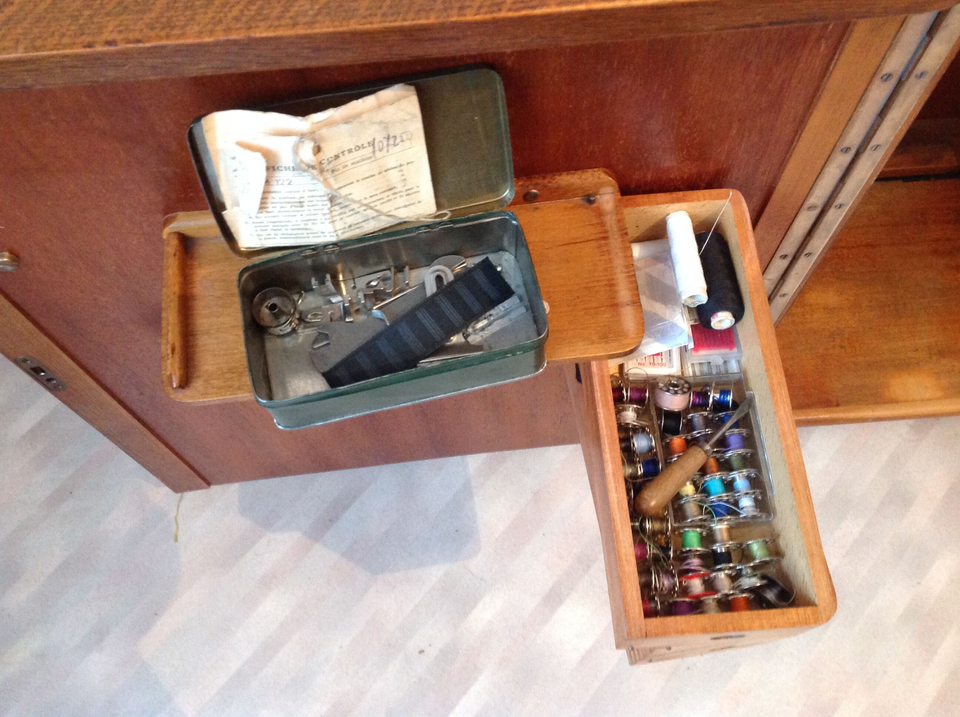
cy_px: 358
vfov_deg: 40.6
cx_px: 480
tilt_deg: -67.7
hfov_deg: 52.7
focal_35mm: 35
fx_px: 969
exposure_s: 1/15
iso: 320
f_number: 2.4
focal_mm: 4.28
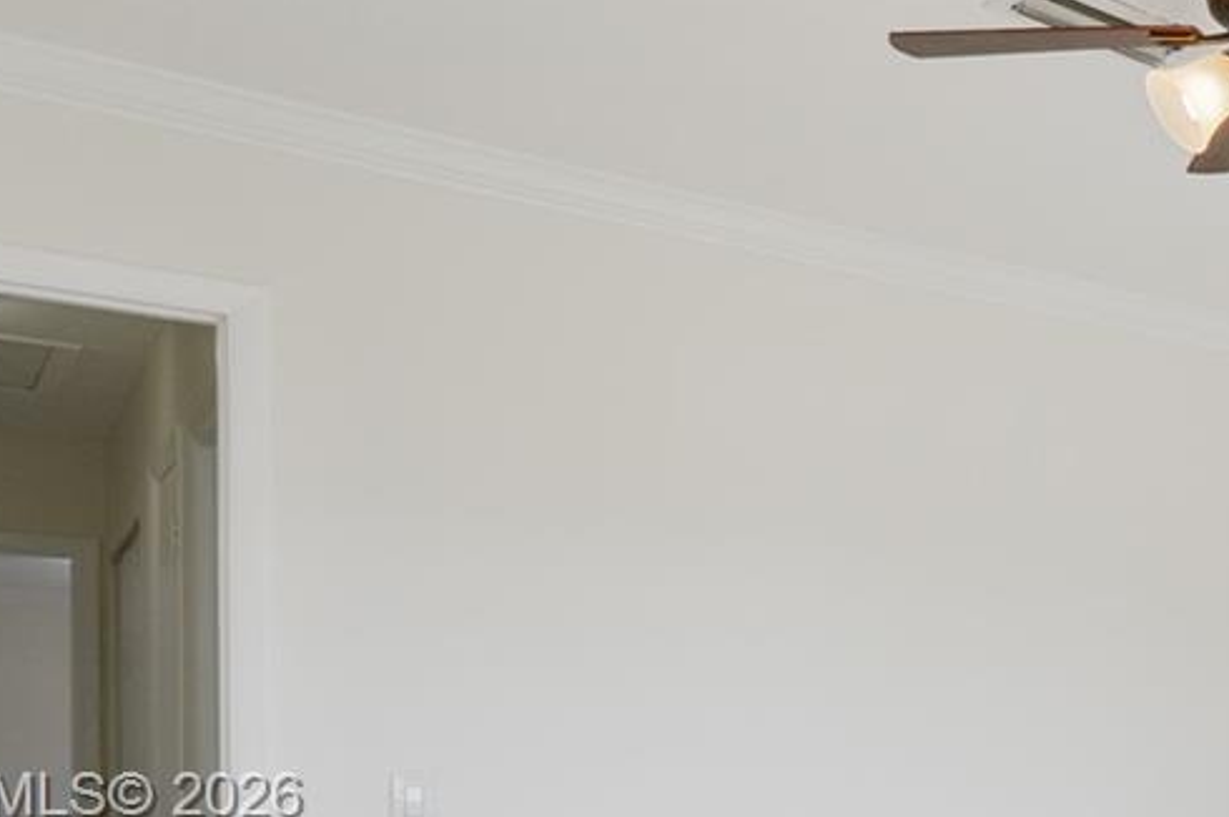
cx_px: 1527
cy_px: 799
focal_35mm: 49
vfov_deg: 26.2
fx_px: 1672
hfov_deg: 32.3
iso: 100
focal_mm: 10
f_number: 6.3
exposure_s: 1/60
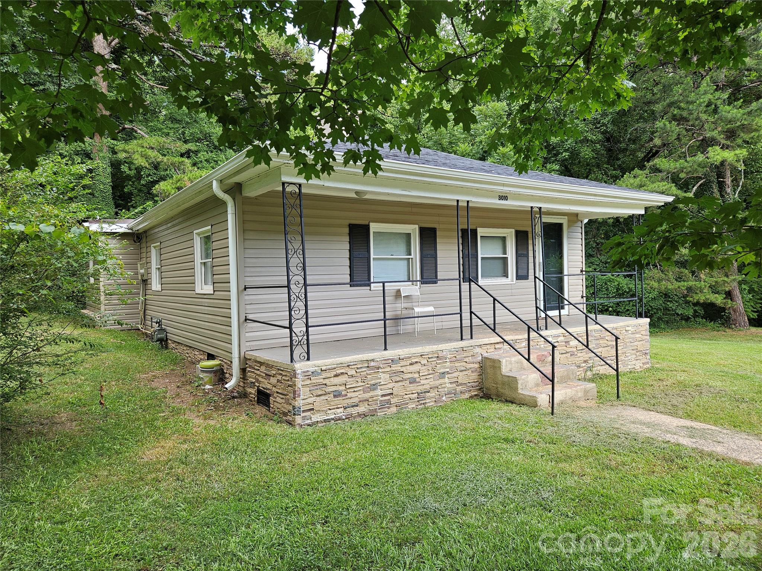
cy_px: 286
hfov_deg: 73.9
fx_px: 506
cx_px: 381
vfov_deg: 58.9
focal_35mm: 23
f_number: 1.8
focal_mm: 5.4
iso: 32
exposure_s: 1/180
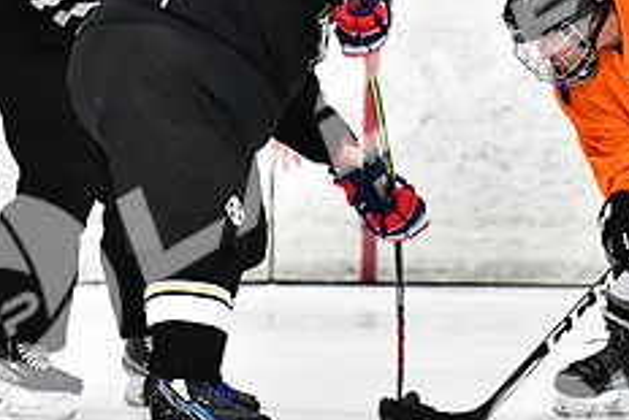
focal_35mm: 751
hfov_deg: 2.7
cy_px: 37
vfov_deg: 1.8
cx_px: 480
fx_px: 13129
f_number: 2.8
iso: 5000
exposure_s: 1/1250
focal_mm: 200
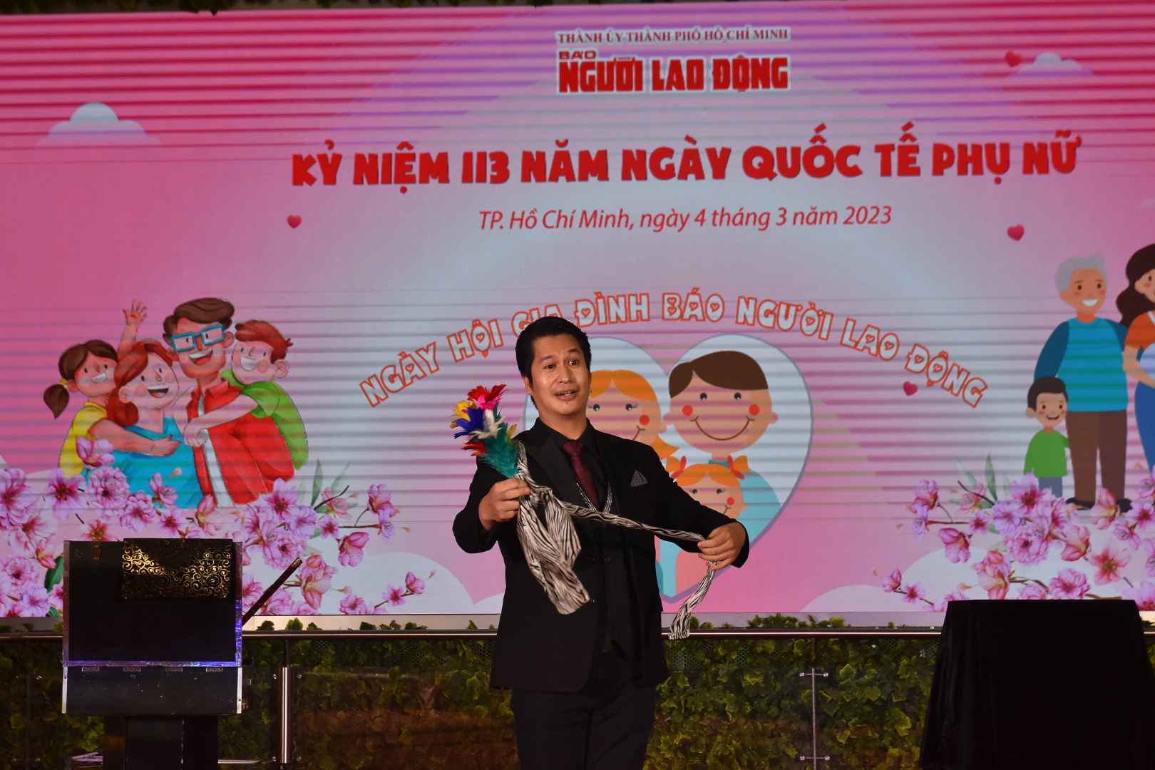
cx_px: 578
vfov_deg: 18.2
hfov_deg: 27.0
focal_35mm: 75
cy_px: 385
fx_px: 2406
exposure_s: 1/250
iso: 1000
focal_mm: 50
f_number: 6.3
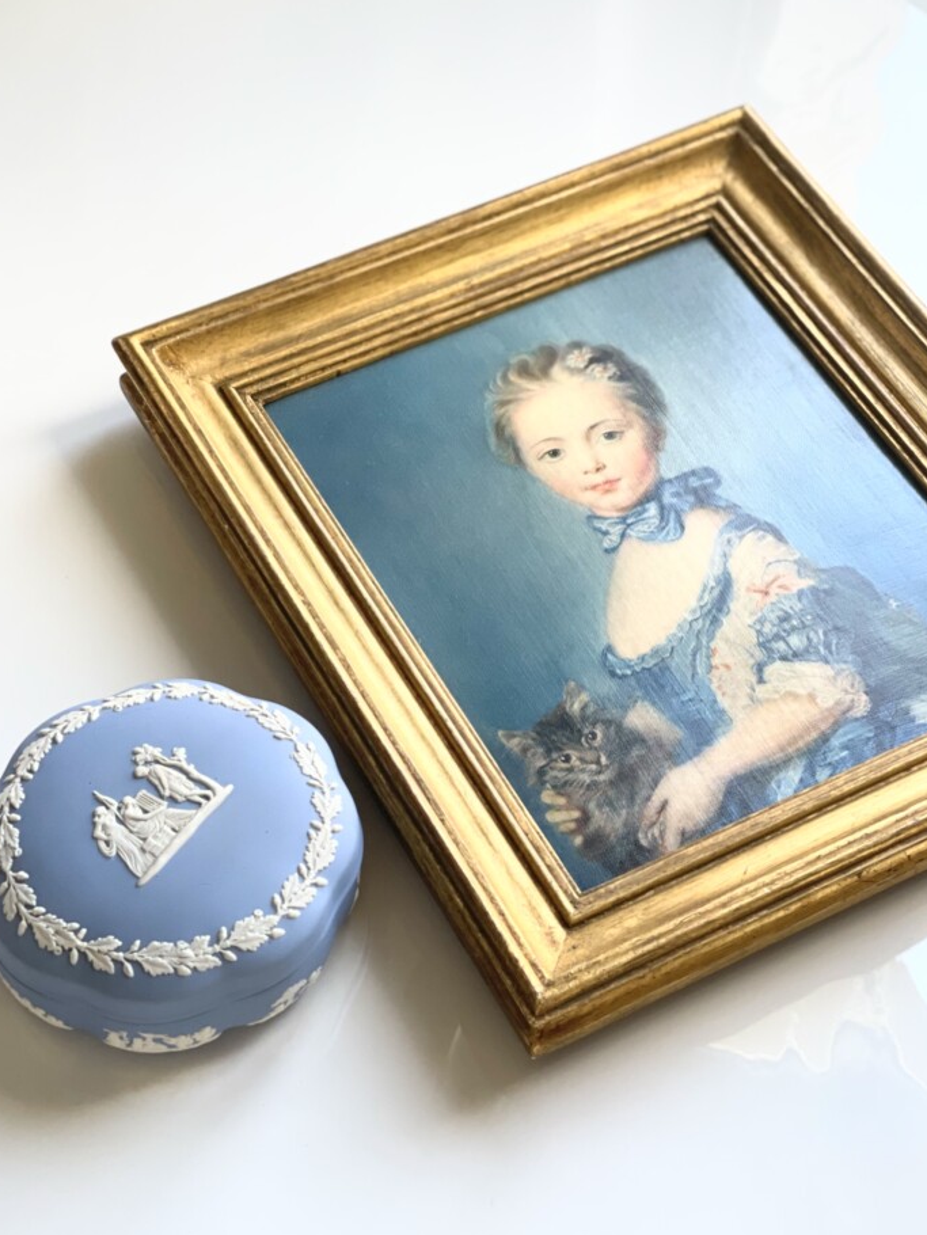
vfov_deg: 27.0
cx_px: 482
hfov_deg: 20.4
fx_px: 2570
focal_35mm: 72
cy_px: 578
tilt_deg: -51.3
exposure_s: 1/121
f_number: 2.2
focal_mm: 7.5
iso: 80
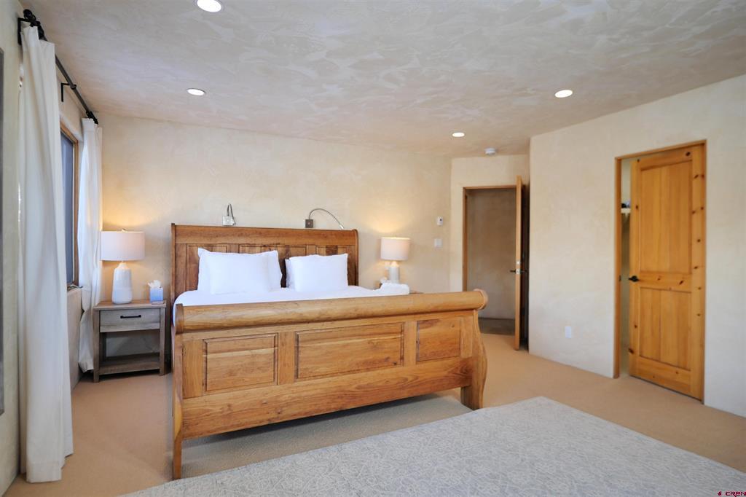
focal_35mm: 18
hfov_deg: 90.0
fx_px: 373
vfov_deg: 67.3
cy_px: 248
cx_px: 373
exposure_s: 1/125
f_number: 1.8
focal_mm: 9
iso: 800
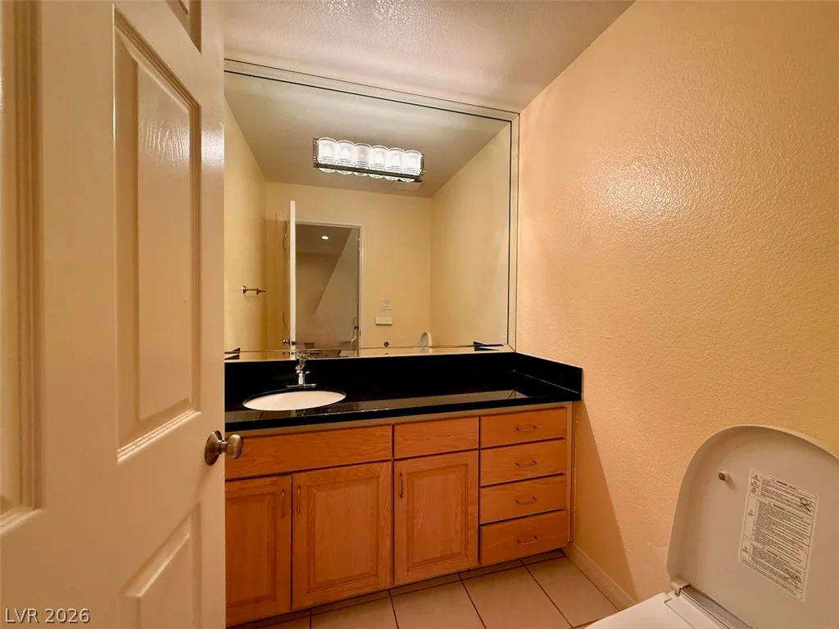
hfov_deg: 102.1
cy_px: 314
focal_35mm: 14
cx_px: 420
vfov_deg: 85.7
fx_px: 339
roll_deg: -0.4
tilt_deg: -2.9
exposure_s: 1/120
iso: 250
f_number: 2.2
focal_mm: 2.22
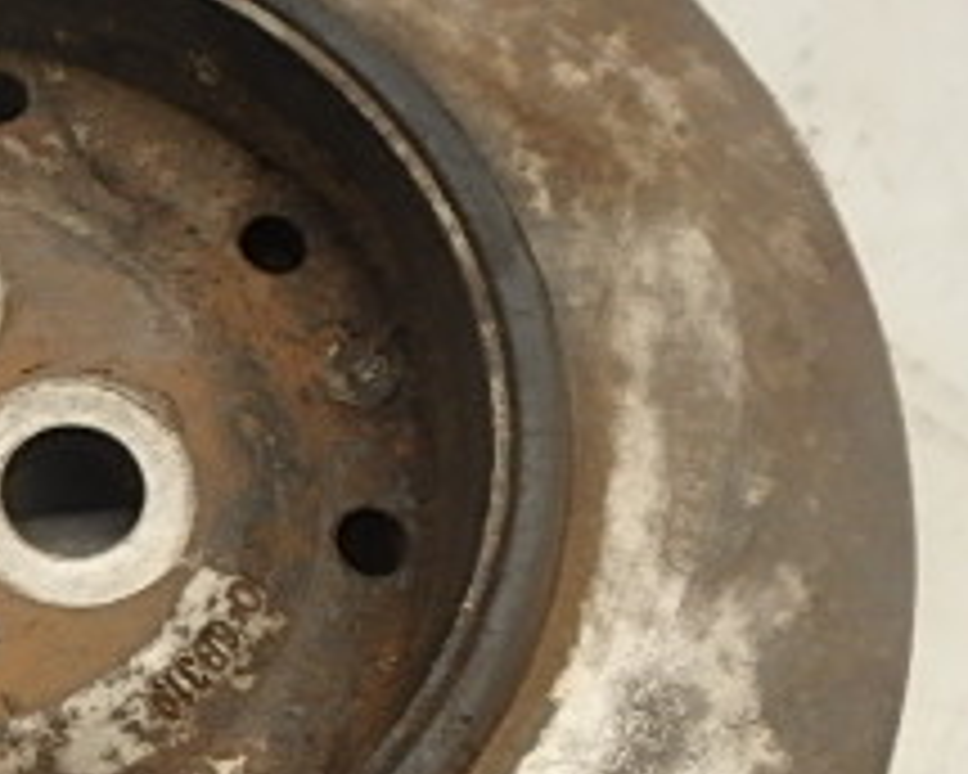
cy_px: 608
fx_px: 1748
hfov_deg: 28.1
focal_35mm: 61
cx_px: -108
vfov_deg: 24.6
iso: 200
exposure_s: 1/30
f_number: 3.5
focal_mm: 3.7
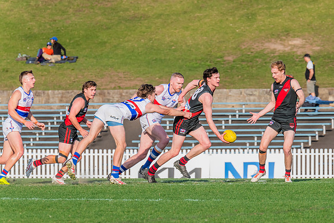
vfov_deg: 2.7
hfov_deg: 4.0
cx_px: 199
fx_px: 4776
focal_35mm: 515
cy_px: 128
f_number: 13
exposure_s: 1/1250
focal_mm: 420
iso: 800
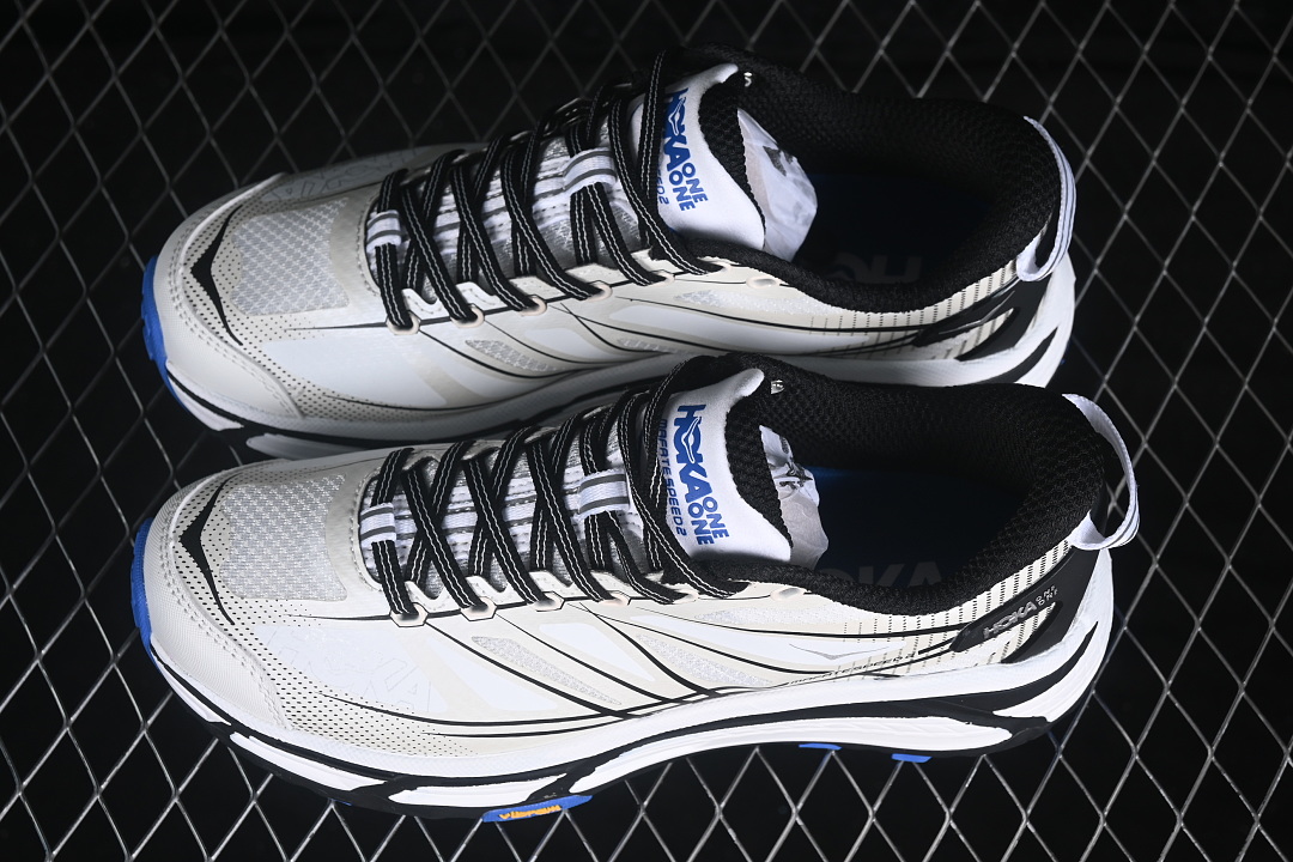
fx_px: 2694
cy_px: 431
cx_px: 646
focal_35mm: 75
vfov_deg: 18.2
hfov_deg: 27.0
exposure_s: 1/80
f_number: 7.1
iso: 160
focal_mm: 50
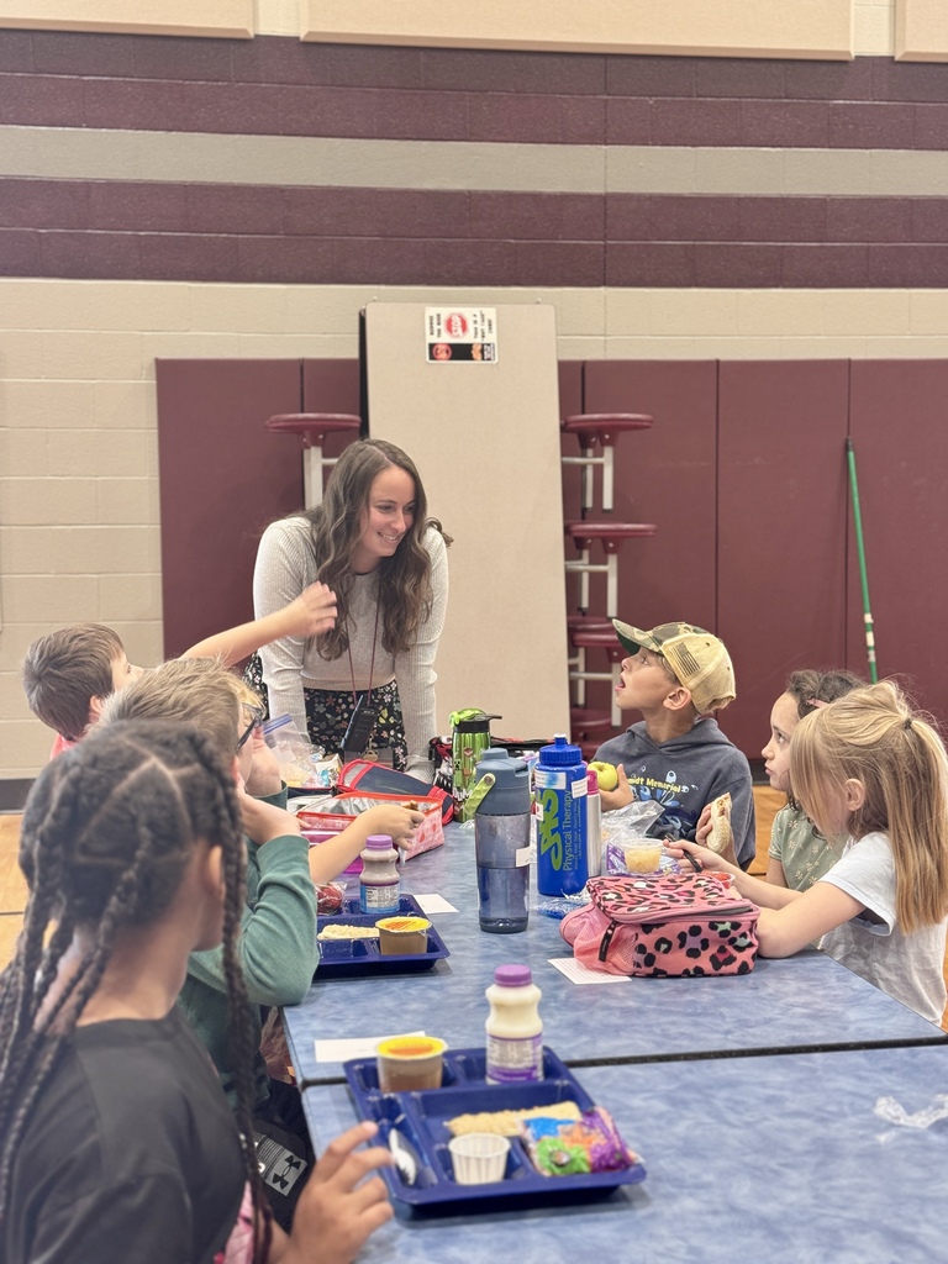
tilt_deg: -3.8
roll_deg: +0.6
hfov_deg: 30.3
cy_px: 632
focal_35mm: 48
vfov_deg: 39.7
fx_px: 1753
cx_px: 474
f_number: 1.78
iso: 100
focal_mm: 6.76
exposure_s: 1/63
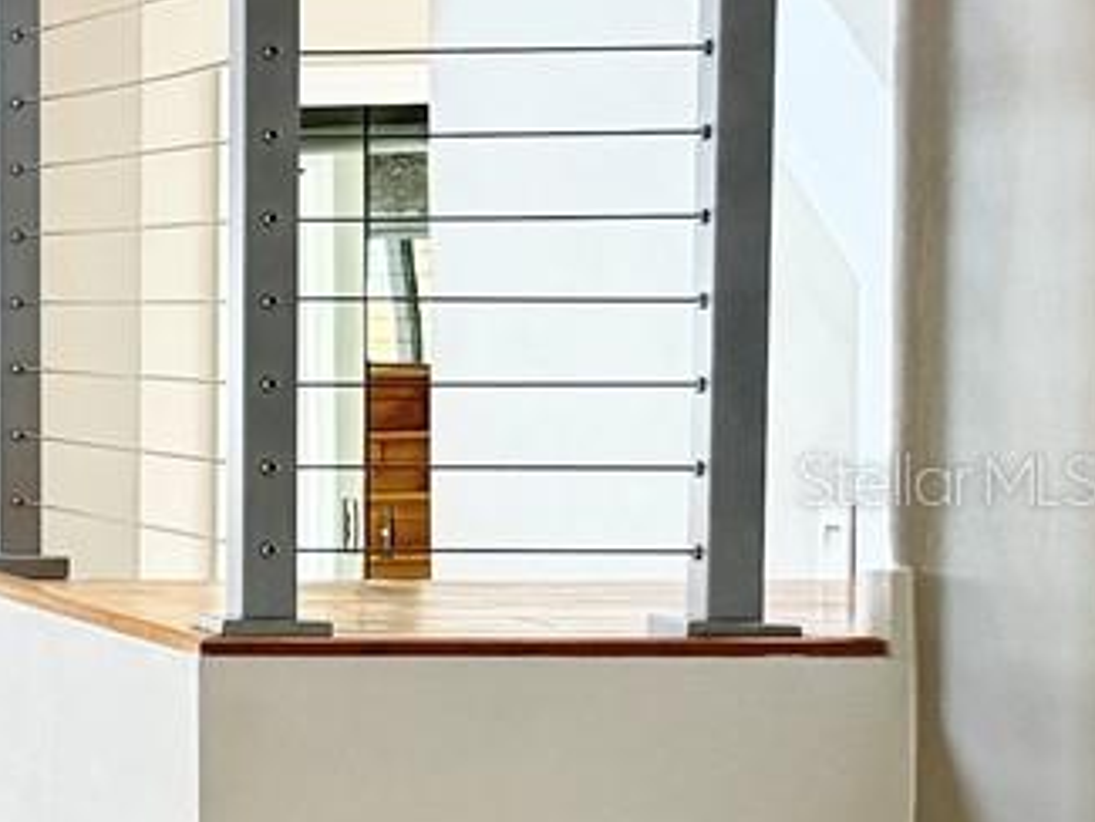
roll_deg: +0.6
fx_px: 3734
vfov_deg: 12.6
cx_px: -1580
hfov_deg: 12.7
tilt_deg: -2.6
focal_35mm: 118
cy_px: 478
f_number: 1.78
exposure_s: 1/60
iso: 250
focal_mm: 6.76
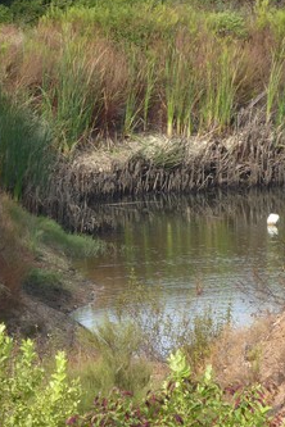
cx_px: 227
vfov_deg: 3.5
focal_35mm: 595
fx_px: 7065
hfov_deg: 2.3
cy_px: 304
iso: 100
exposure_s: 1/160
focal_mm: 38.4
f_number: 5.6
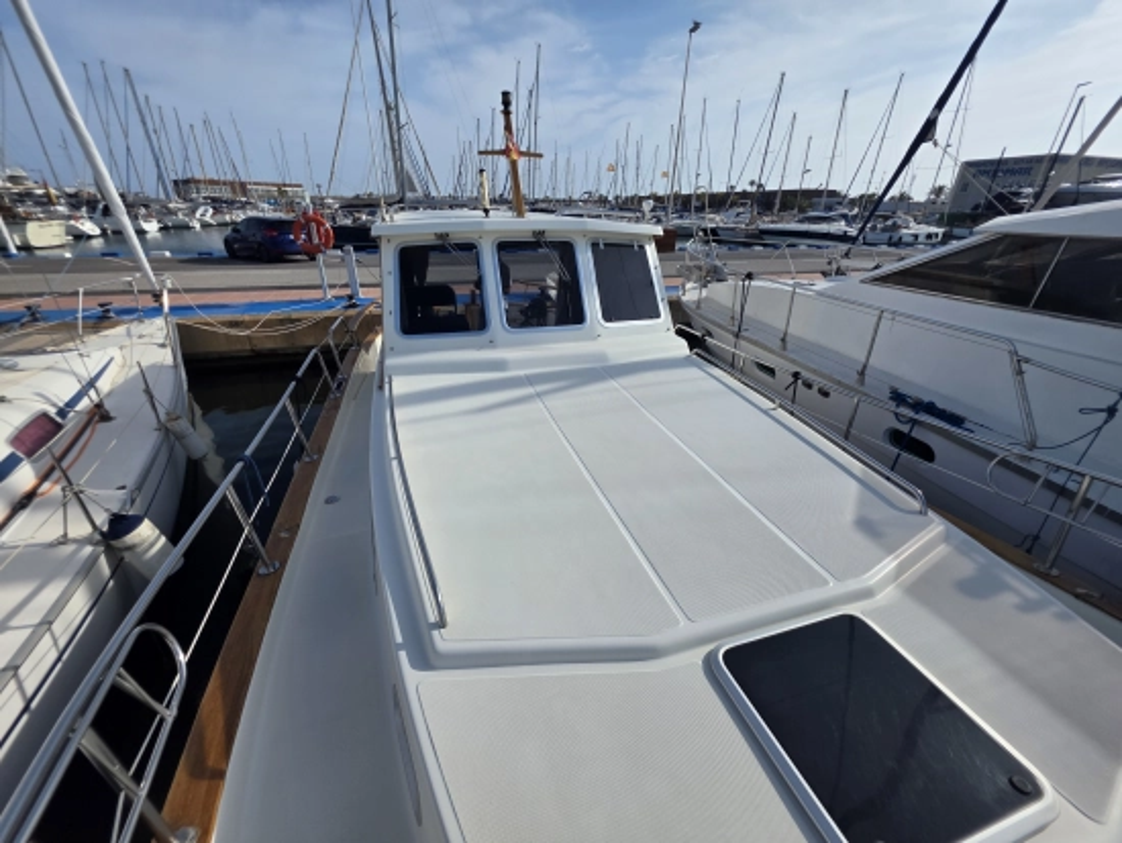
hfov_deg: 106.2
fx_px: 422
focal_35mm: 13
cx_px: 561
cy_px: 422
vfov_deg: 90.0
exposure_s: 1/3327
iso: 40
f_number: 1.9
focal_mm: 2.2
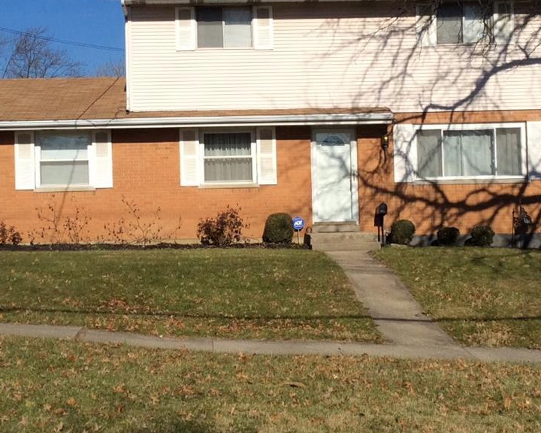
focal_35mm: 65
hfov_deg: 29.1
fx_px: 1041
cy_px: 194
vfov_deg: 23.5
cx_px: 222
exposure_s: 1/2604
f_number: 2.4
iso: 32
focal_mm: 3.3
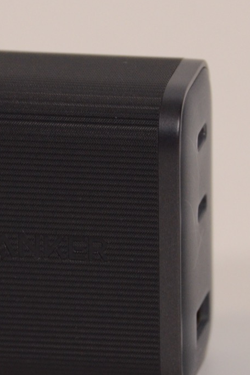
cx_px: 74
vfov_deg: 2.0
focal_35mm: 1052
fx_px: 10963
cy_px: 193
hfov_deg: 1.3
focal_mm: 300
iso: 1600
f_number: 6.3
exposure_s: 1/100
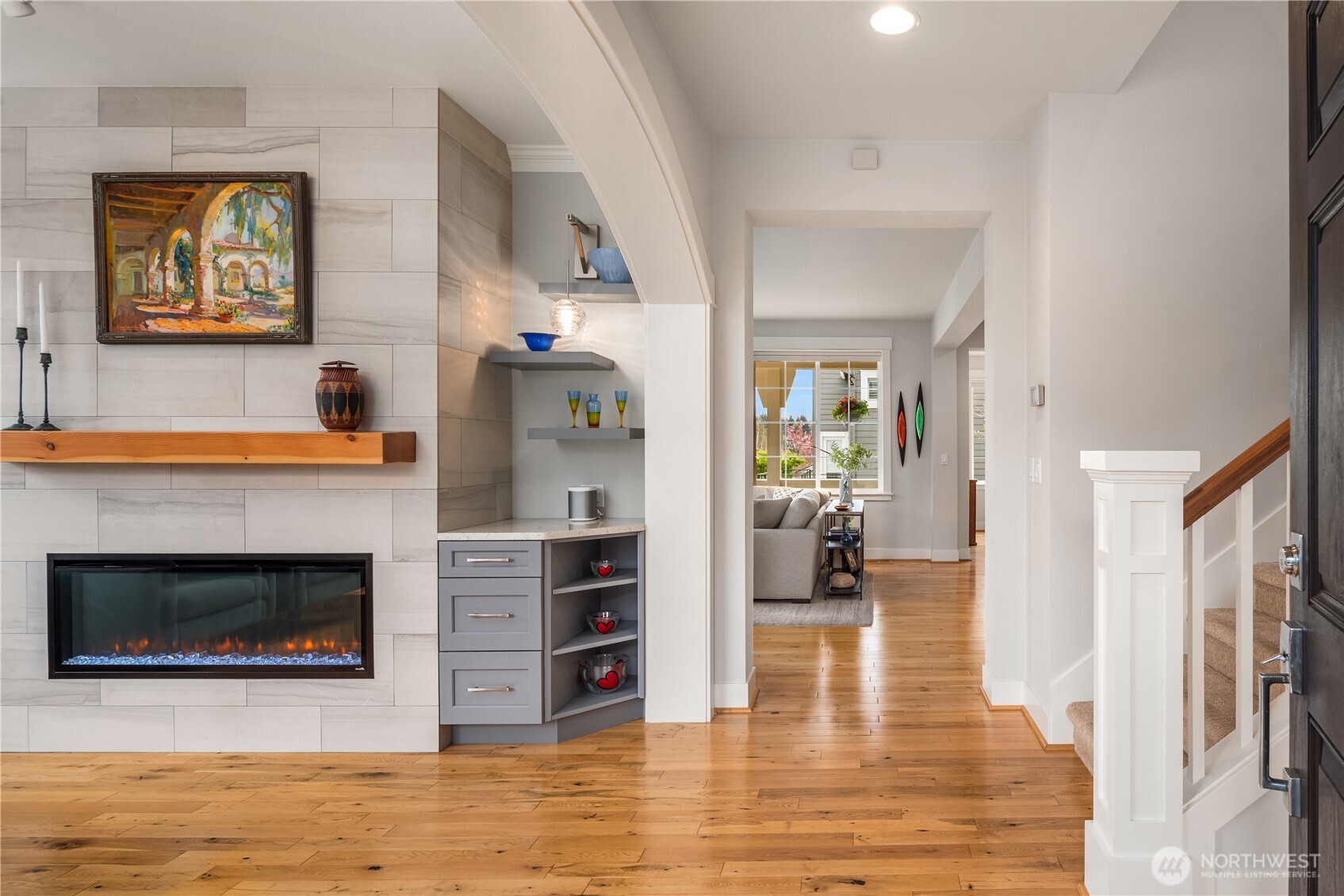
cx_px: 672
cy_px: 448
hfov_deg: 86.9
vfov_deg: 64.6
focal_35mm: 19
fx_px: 709
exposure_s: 1/5
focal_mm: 19
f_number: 7.1
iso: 100
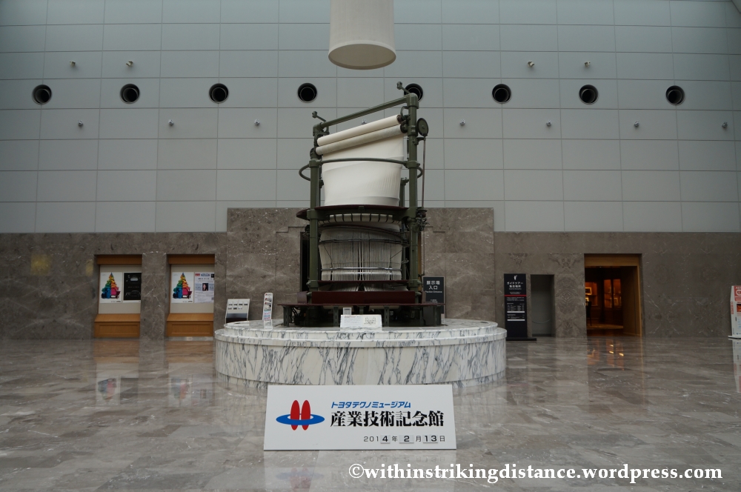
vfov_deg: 47.8
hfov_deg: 67.4
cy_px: 246
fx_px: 555
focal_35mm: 27
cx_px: 370
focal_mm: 18
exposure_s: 1/160
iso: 200
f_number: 4
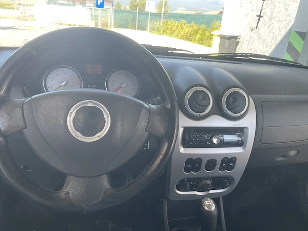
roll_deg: -5.8
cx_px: 154
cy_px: 116
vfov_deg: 54.9
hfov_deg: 69.4
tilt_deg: -23.0
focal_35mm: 25
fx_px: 222
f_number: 1.6
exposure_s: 1/121
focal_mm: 5.1
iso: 40
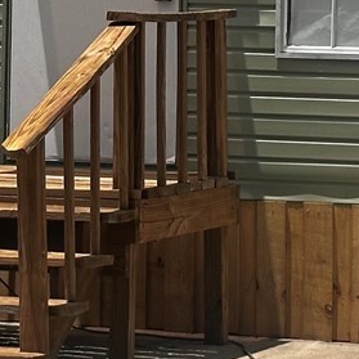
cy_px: 44
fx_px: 2851
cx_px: 73
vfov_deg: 7.2
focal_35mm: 243
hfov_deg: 7.2
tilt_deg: -1.7
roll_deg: -1.3
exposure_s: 1/5556
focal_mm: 6.86
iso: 64
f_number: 1.78
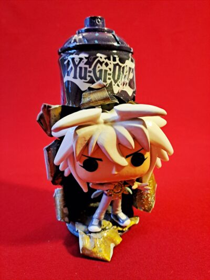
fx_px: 202
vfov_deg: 69.4
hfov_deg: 54.9
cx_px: 105
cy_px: 140
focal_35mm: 25
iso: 320
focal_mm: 4.65
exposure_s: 1/25
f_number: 1.8
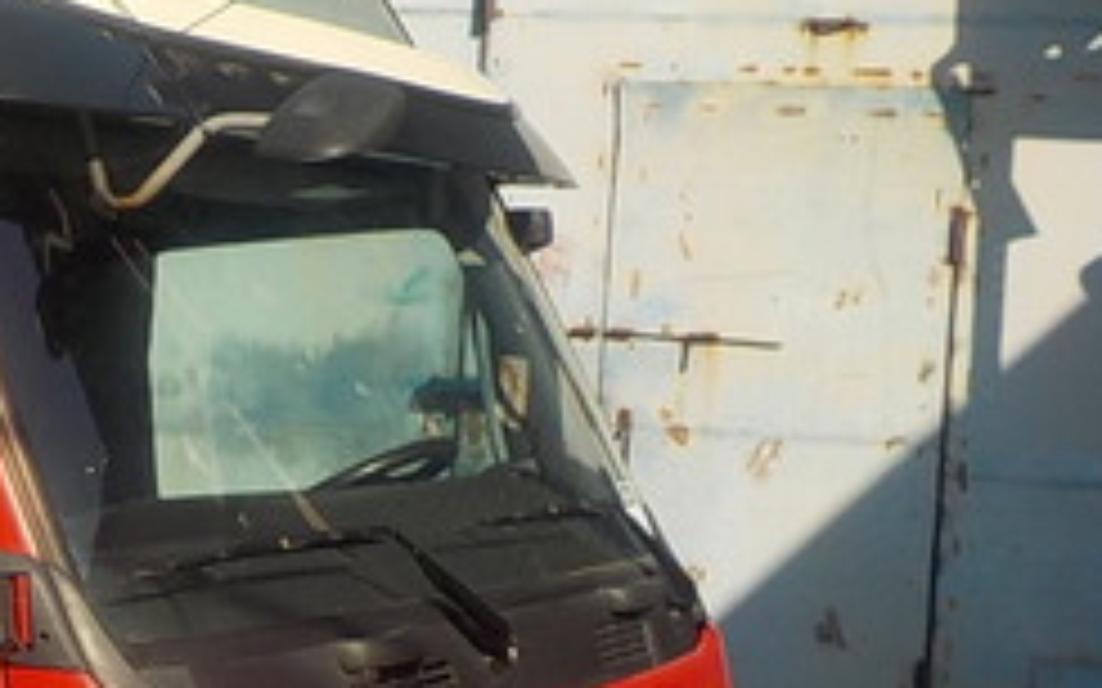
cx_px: -238
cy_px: 441
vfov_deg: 15.7
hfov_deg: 22.8
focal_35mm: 83
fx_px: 2492
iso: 125
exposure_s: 1/1250
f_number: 3.3
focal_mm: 4.1
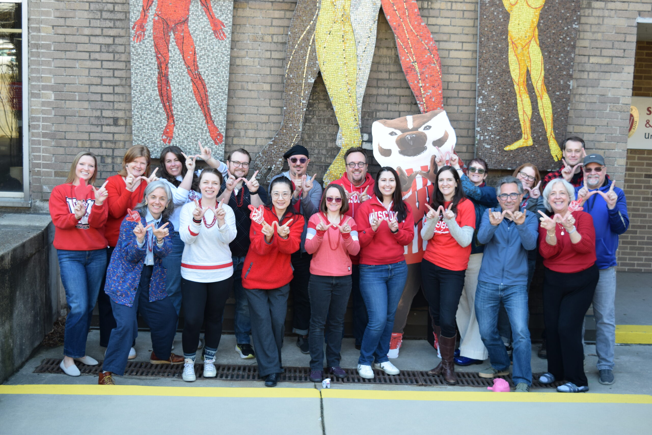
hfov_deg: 41.1
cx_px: 326
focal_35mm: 48
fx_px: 869
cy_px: 218
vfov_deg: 28.1
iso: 400
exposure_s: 1/160
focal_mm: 32
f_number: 6.3
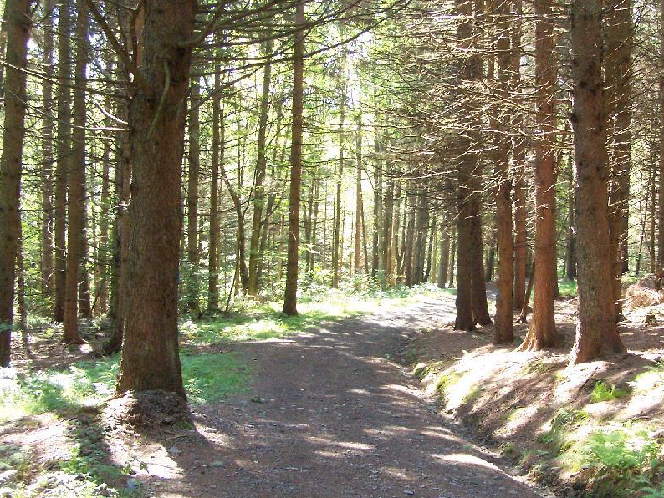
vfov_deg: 29.7
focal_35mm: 49
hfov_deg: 38.6
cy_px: 235
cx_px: 418
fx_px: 940
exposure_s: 1/60
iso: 400
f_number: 4
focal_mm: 6.3
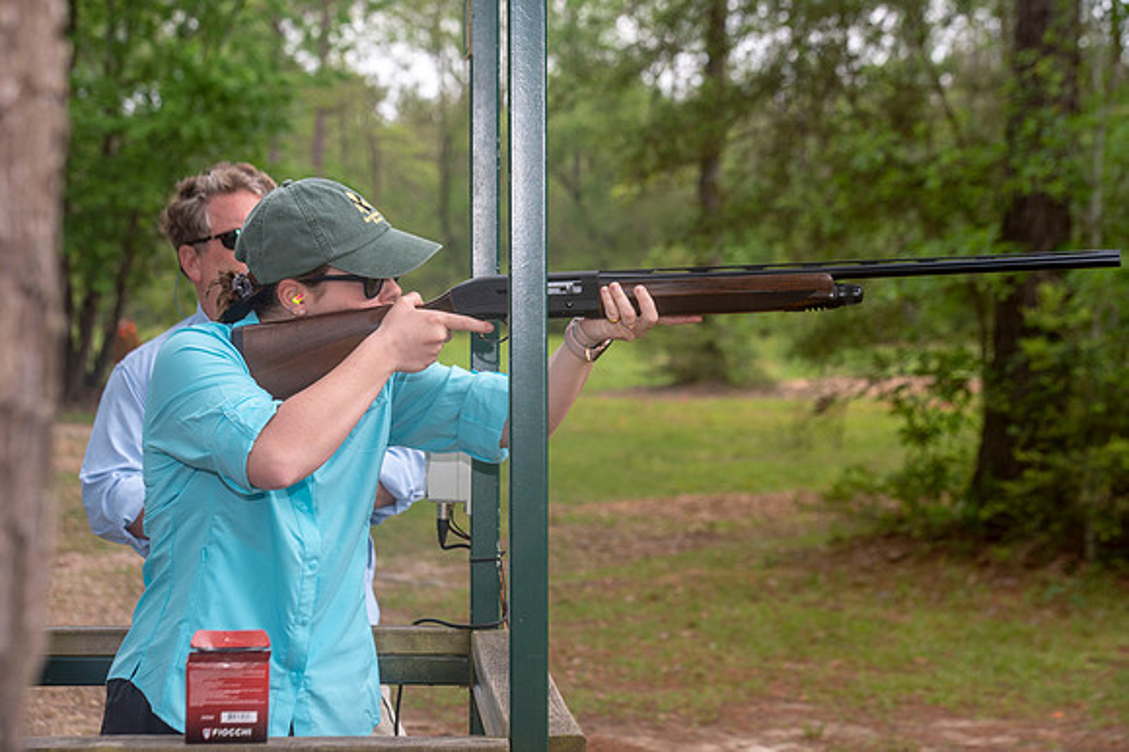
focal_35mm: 100
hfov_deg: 20.4
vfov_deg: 13.7
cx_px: 564
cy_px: 376
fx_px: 3134
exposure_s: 1/250
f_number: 8
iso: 800
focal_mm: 100
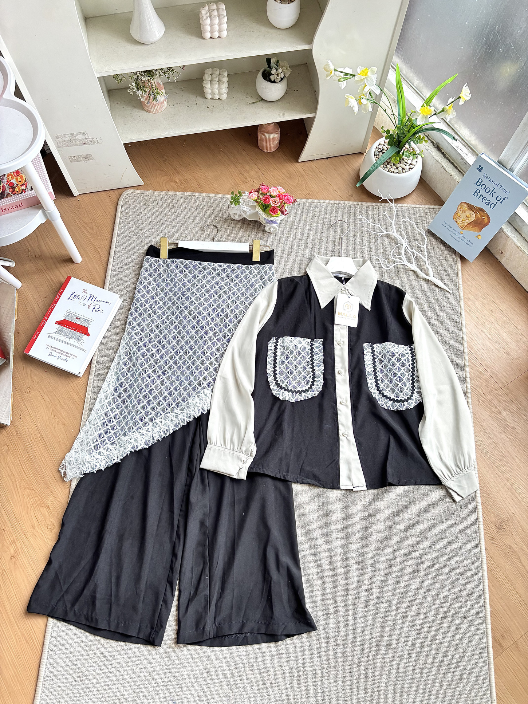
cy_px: 352
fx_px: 529
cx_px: 264
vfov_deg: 67.3
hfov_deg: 53.1
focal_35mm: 26
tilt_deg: -69.5
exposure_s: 1/60
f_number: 1.6
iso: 160
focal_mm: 5.96
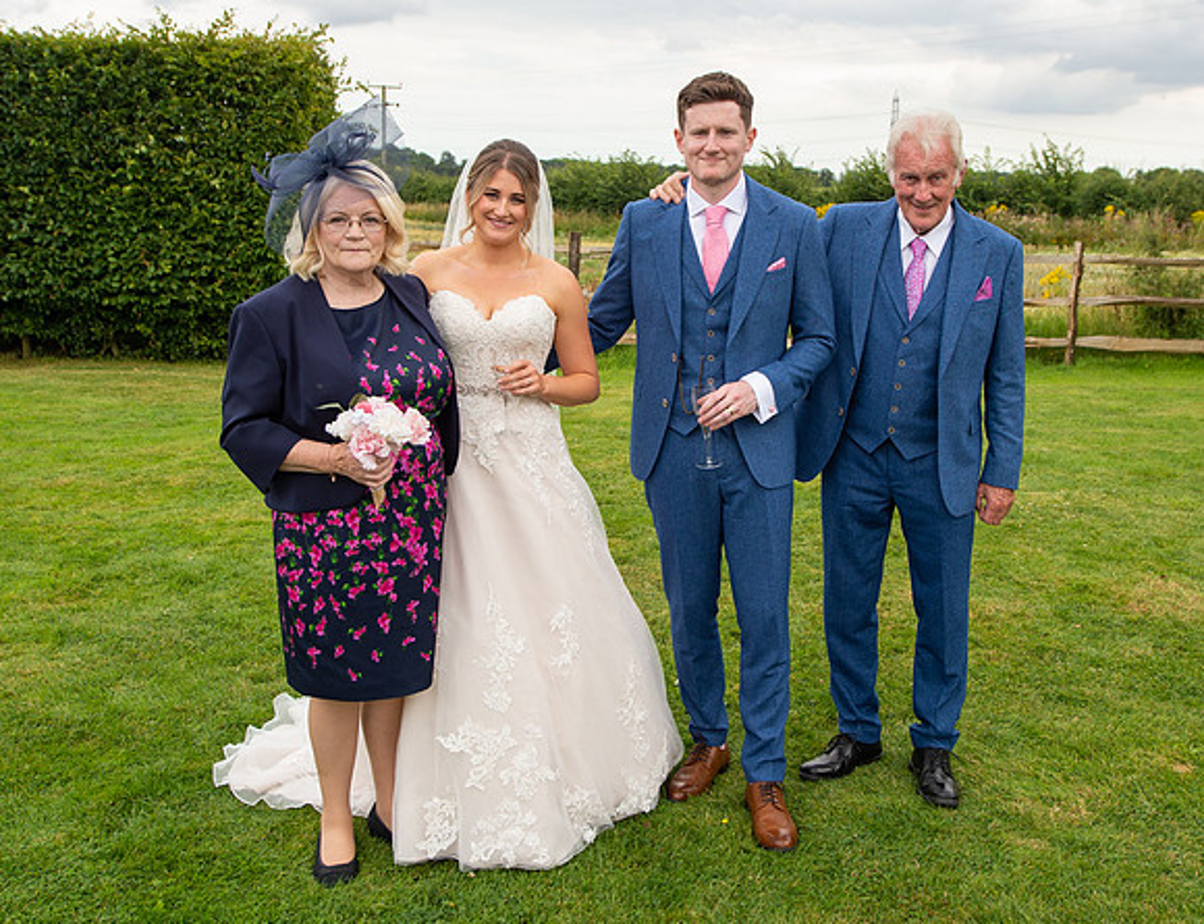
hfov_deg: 46.0
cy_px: 391
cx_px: 681
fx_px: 1415
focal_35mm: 40
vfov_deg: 36.1
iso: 200
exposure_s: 1/500
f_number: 5
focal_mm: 24
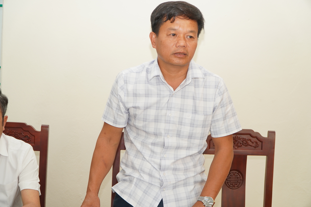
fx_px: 608
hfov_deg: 28.7
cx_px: 156
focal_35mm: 70
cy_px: 104
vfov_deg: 19.3
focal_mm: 47
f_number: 4
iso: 250
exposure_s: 1/80
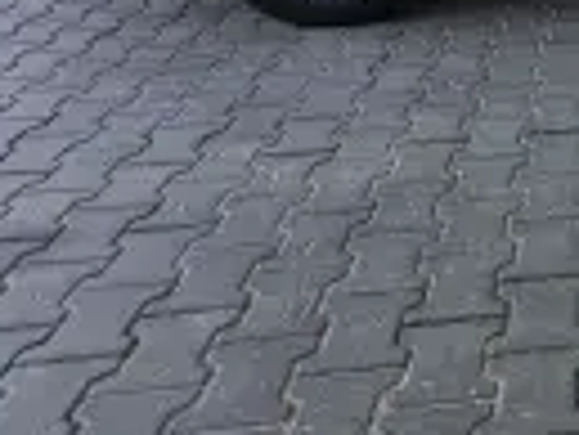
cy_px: -161
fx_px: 1071
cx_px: 745
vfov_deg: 20.5
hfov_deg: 26.0
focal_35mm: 64
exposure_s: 1/207
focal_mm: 6.3
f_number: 1.7
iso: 32
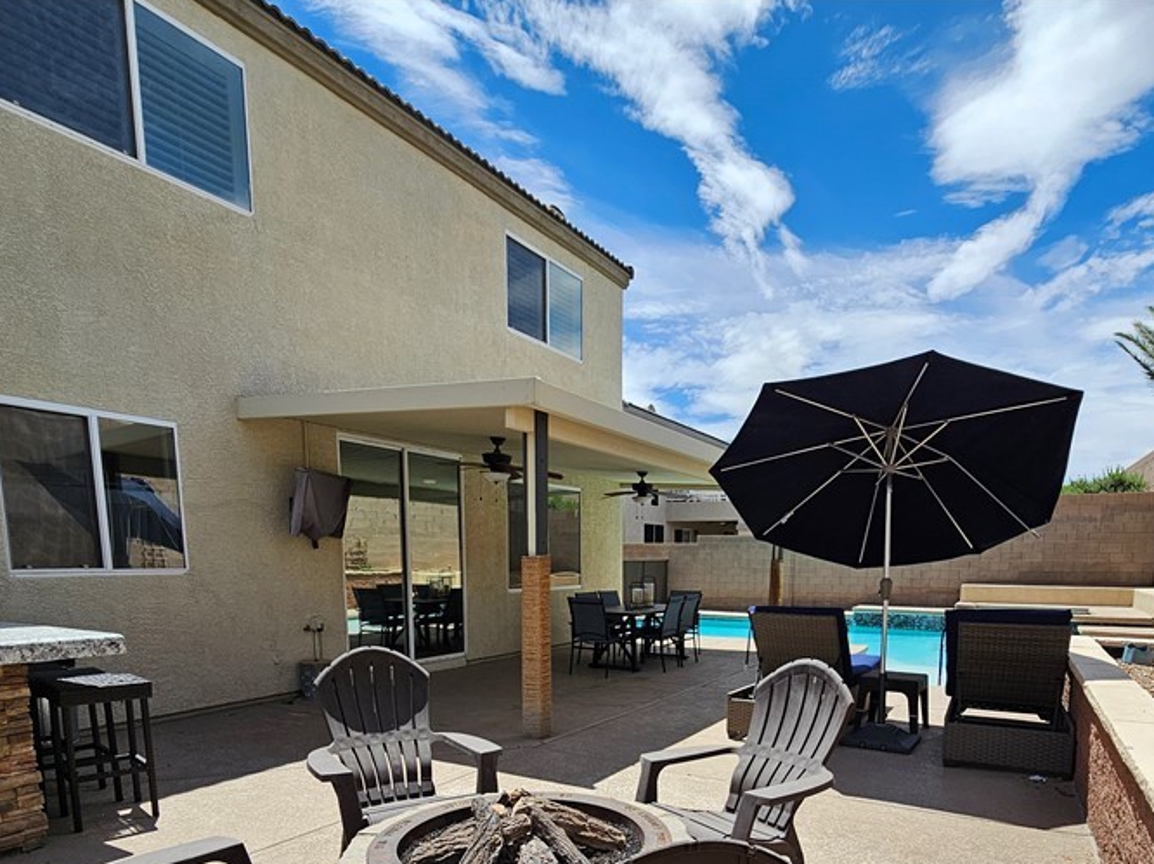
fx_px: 667
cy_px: 661
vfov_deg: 61.7
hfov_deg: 81.4
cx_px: 648
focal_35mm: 20
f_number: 2.2
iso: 50
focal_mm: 2.2
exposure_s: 1/2365
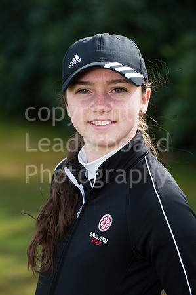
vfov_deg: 10.3
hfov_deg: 6.9
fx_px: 1637
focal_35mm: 200
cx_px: 98
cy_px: 148
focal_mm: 200
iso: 200
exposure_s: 1/250
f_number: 6.3
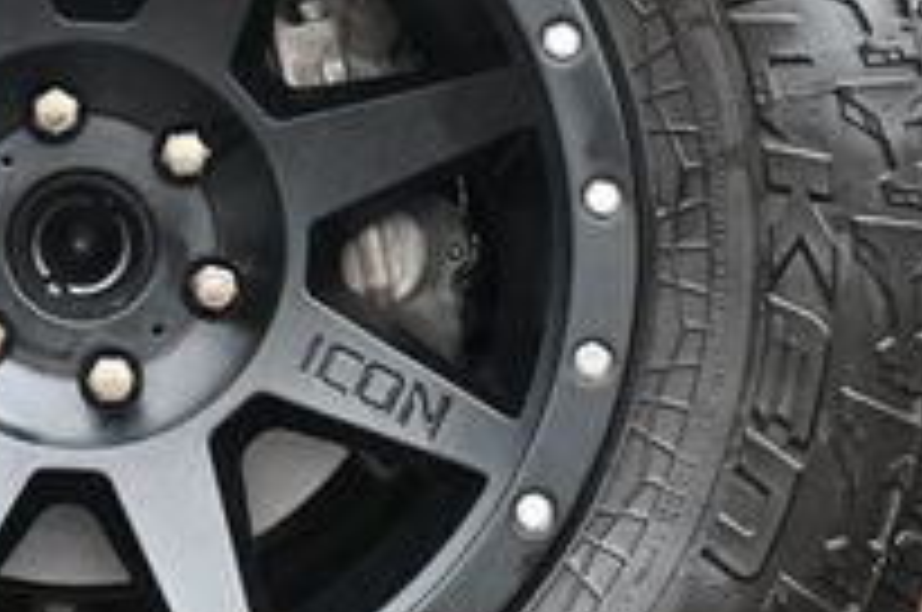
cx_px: 76
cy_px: 232
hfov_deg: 10.7
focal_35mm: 192
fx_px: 4898
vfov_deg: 7.1
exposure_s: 1/125
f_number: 5.6
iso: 720
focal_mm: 41
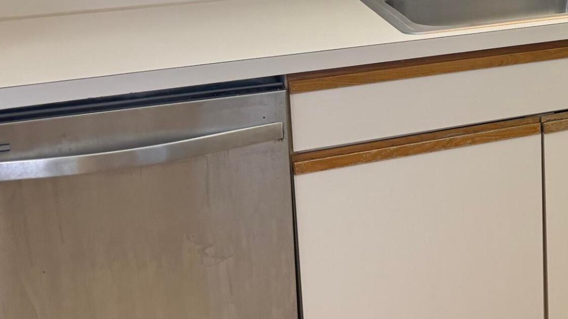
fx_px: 1054
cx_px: 687
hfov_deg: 26.7
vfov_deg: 16.9
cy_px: 12
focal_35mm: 70
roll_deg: -0.4
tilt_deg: -11.0
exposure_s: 1/60
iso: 250
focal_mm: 6.76
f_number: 1.78
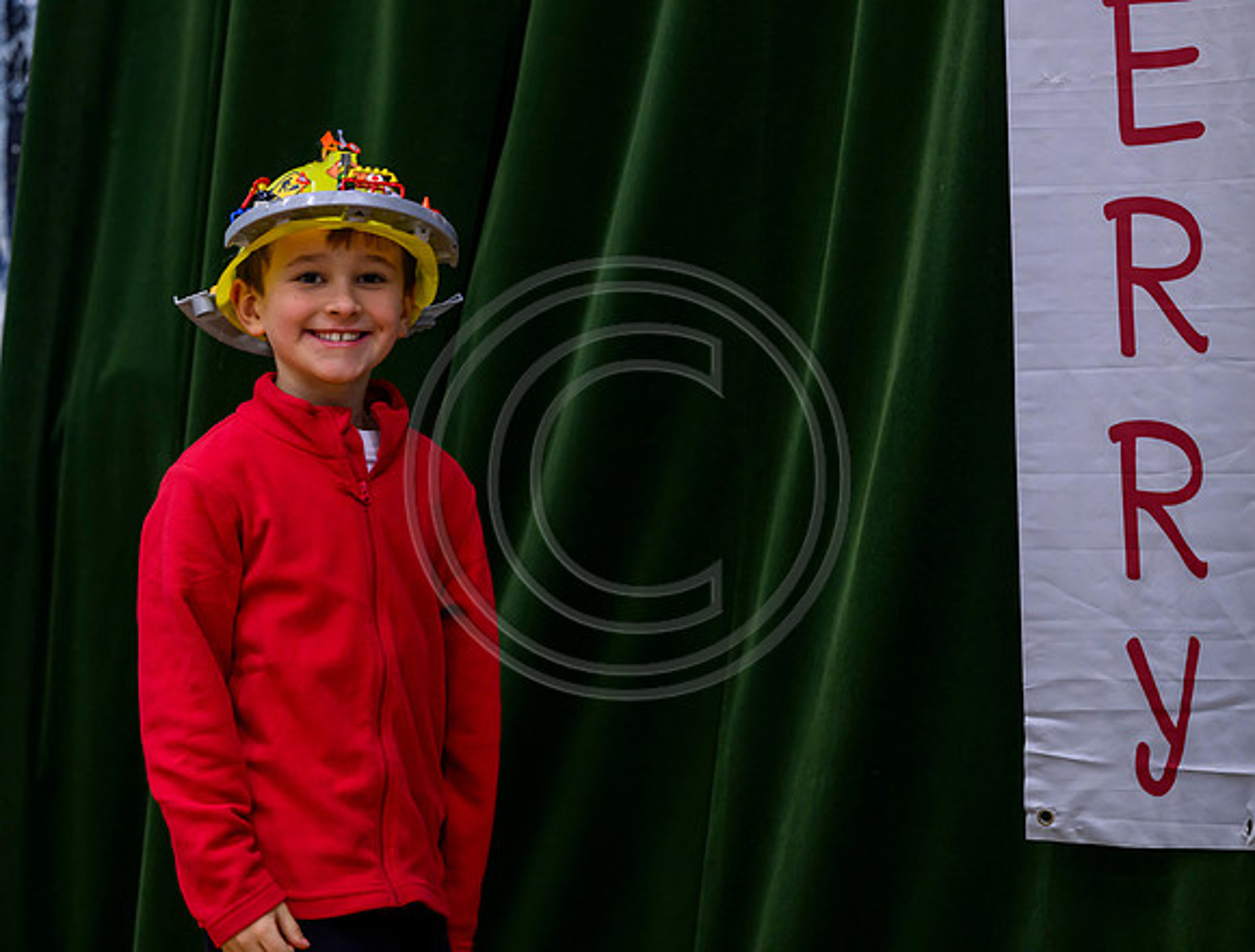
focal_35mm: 179
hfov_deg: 11.0
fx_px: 6502
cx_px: 475
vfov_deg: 8.4
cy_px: 432
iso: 2000
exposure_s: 1/200
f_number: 4
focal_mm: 150
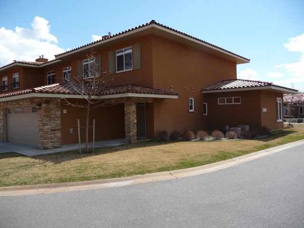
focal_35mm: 28
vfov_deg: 49.7
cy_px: 114
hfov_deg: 63.4
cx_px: 152
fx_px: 246
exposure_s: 1/1000
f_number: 3.3
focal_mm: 4.7
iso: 100
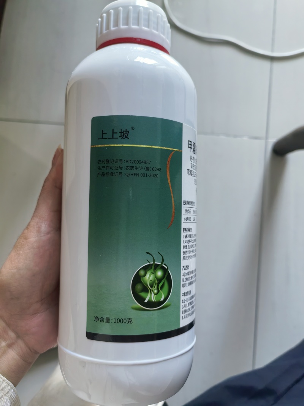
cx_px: 152
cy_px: 203
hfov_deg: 51.3
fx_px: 316
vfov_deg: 65.3
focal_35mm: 27
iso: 200
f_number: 1.9
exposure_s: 1/50
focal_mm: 5.52
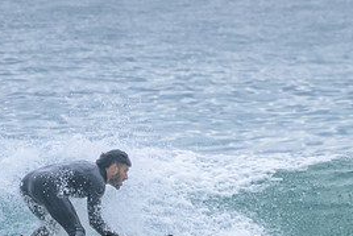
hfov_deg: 1.0
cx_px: 155
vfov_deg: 0.6
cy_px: 245
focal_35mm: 2168
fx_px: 21269
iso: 2200
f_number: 11
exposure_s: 1/2000
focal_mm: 1000
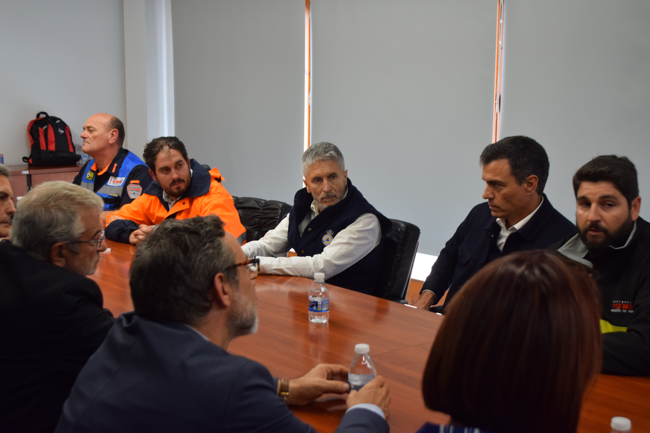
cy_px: 216
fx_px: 867
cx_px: 325
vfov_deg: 28.1
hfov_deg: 41.1
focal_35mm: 48
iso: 720
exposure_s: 1/60
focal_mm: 32
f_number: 4.8
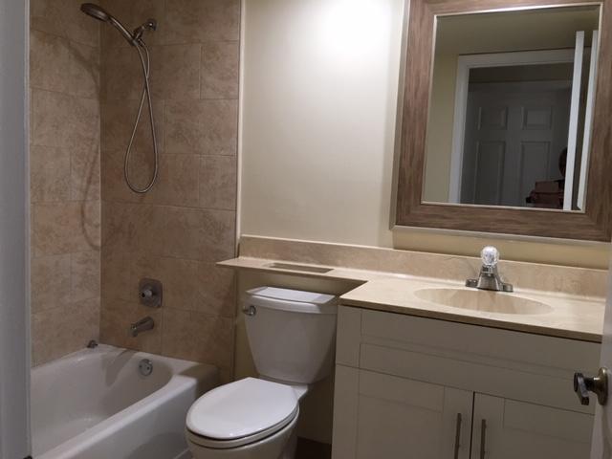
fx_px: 513
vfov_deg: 48.2
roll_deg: -2.5
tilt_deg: -6.1
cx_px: 306
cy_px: 230
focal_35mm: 29
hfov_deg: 61.7
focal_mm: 4.15
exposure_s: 1/30
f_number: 2.2
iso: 32
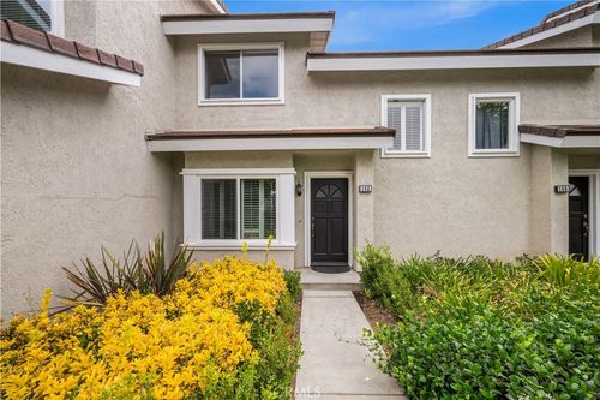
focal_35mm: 14
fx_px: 233
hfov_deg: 104.3
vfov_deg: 81.2
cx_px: 300
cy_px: 200
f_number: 20
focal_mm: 14
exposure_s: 1/25
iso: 100
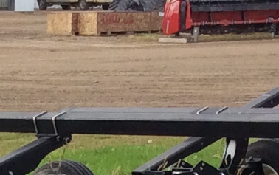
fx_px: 1766
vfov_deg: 5.3
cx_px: -113
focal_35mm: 232
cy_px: 563
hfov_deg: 8.9
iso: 32
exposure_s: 1/367
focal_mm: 3.3
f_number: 2.4
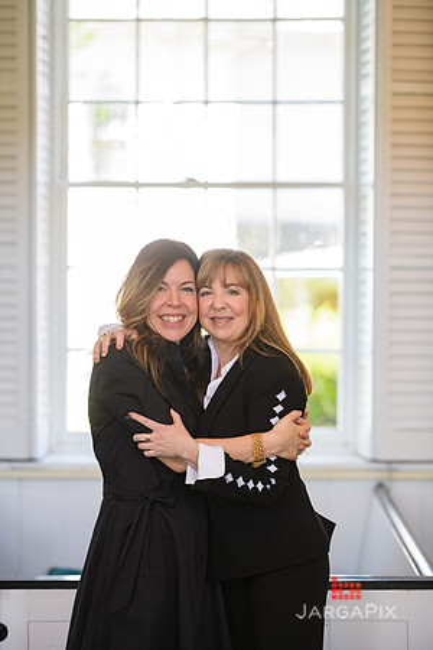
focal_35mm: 140
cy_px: 325
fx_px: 2526
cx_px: 216
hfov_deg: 9.8
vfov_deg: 14.7
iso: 400
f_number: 3.2
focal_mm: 140
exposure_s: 1/125
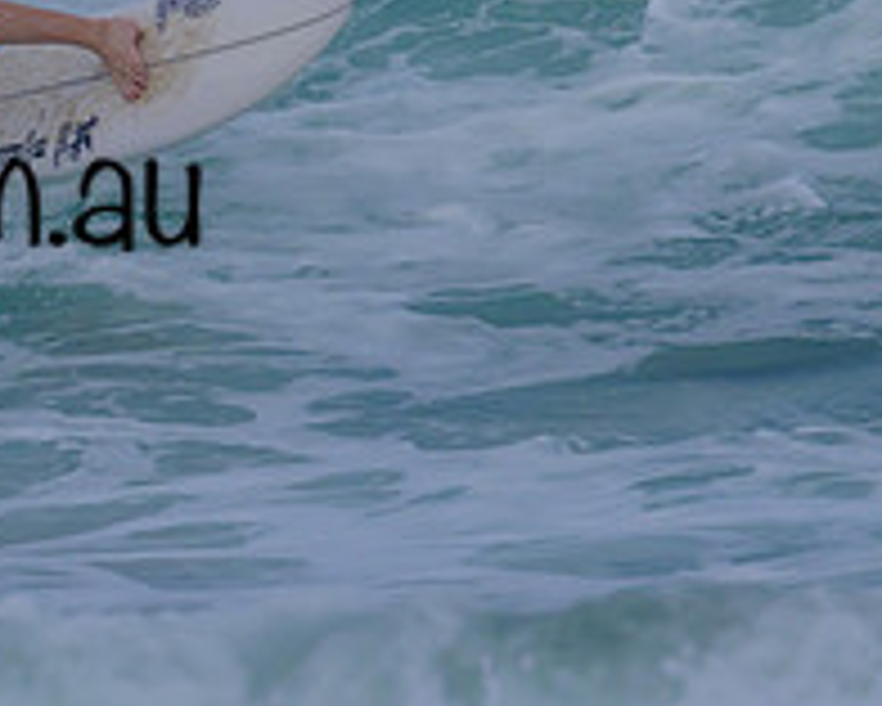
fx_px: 78037
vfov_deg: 0.5
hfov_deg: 0.6
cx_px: -223
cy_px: -149
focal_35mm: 2988
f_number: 11
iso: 560
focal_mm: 800
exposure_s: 1/2000
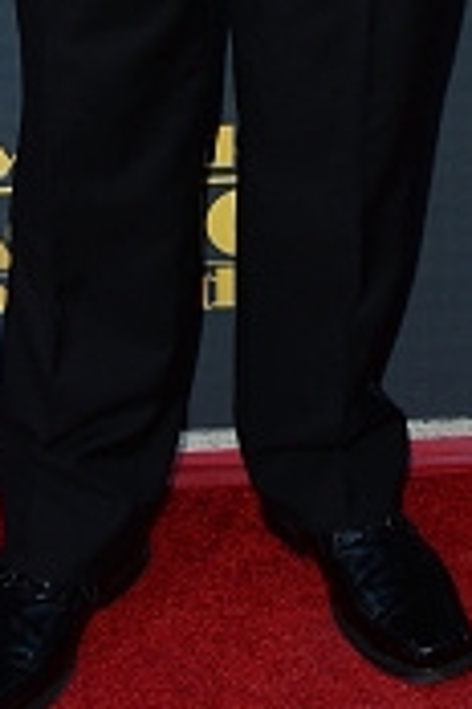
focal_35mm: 116
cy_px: -387
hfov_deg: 11.8
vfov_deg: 16.0
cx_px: 289
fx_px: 2281
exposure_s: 1/160
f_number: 7.1
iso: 500
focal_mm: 34
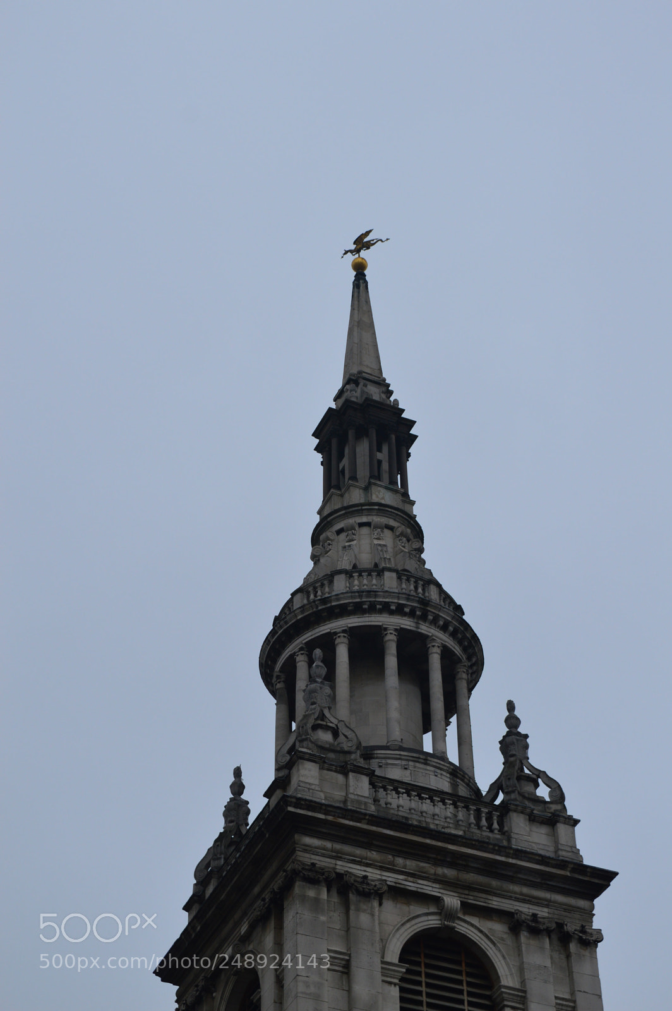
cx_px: 336
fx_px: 1935
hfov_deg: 19.7
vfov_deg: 29.3
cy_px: 506
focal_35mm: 69
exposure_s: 1/250
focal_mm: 46
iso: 200
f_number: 8
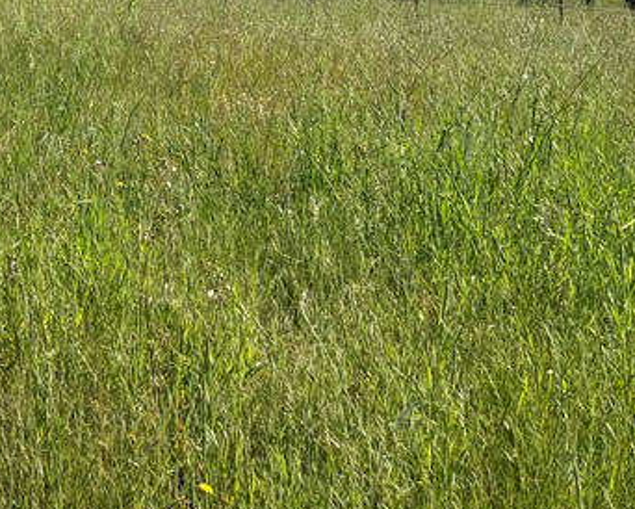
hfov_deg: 21.5
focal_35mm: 76
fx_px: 1429
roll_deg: +1.8
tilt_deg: -3.2
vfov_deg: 19.5
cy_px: -15
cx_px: -286
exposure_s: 1/2778
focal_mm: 5.96
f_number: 1.6
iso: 50
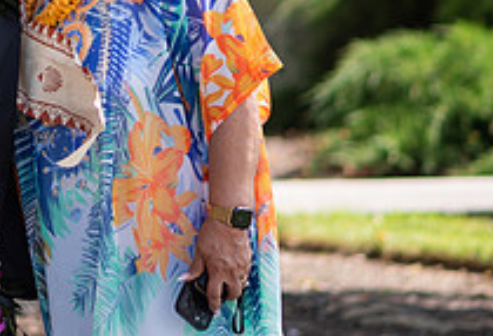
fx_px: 4232
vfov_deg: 4.5
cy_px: -183
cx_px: -69
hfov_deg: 6.6
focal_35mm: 307
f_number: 1.8
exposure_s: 1/2000
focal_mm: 85
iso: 160
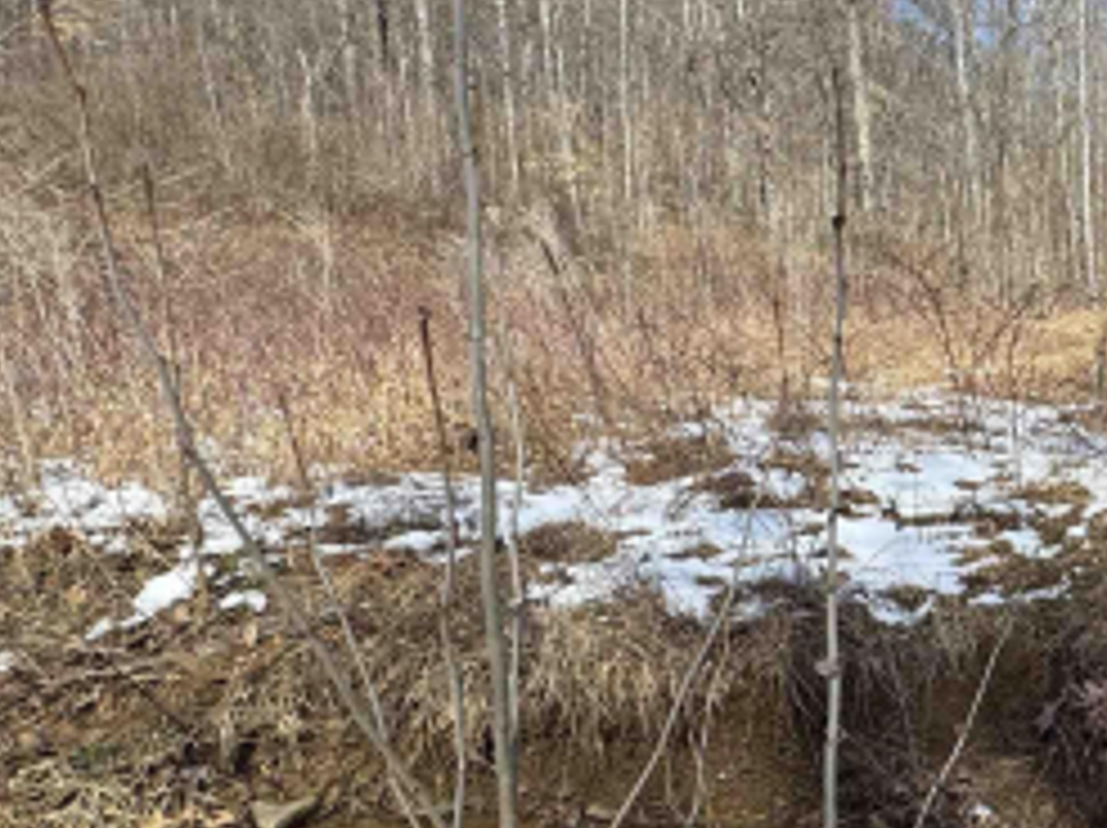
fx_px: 1214
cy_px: 446
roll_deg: +2.4
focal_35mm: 38
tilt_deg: -4.9
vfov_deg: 37.6
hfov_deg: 38.5
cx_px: 1276
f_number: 2.2
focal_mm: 2.22
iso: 50
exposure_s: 1/1449
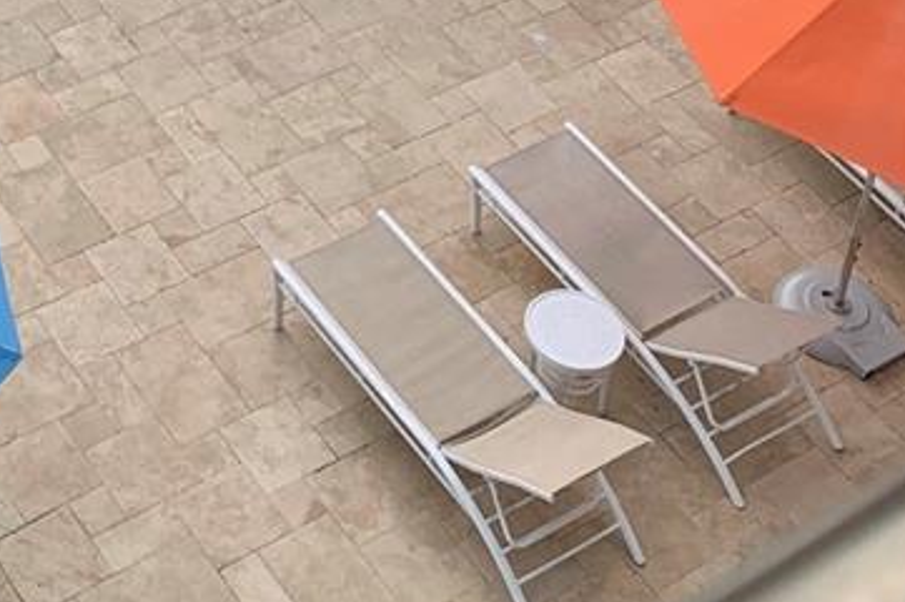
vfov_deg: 13.1
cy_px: -599
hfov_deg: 22.1
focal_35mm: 90
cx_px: 85
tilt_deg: -27.0
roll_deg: -2.4
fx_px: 2260
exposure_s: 1/1220
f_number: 1.8
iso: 25
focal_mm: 4.25
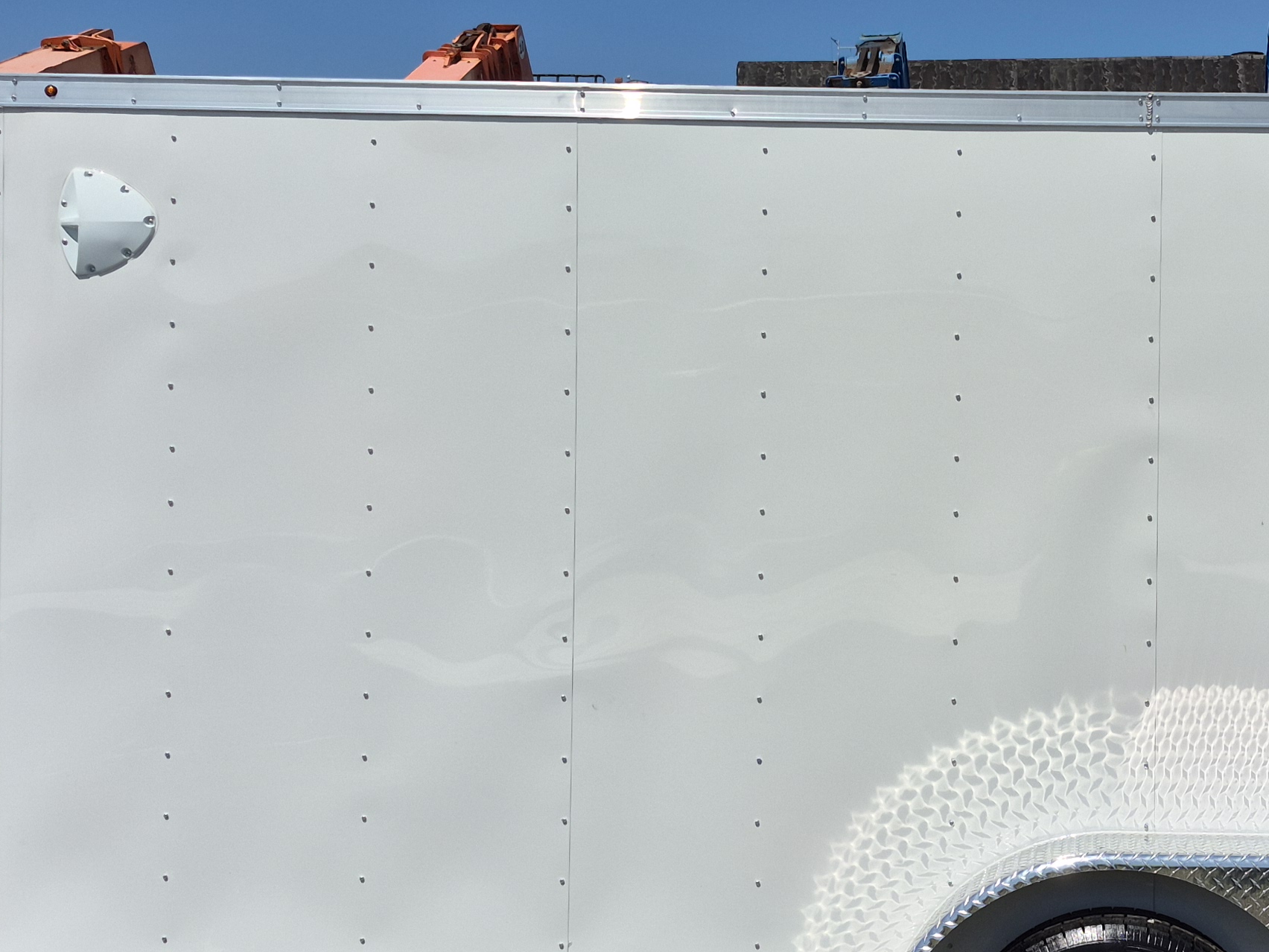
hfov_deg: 34.4
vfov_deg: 27.0
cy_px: 402
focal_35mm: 54
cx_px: 1031
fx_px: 1980
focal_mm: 5.4
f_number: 1.8
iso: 25
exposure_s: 1/4304
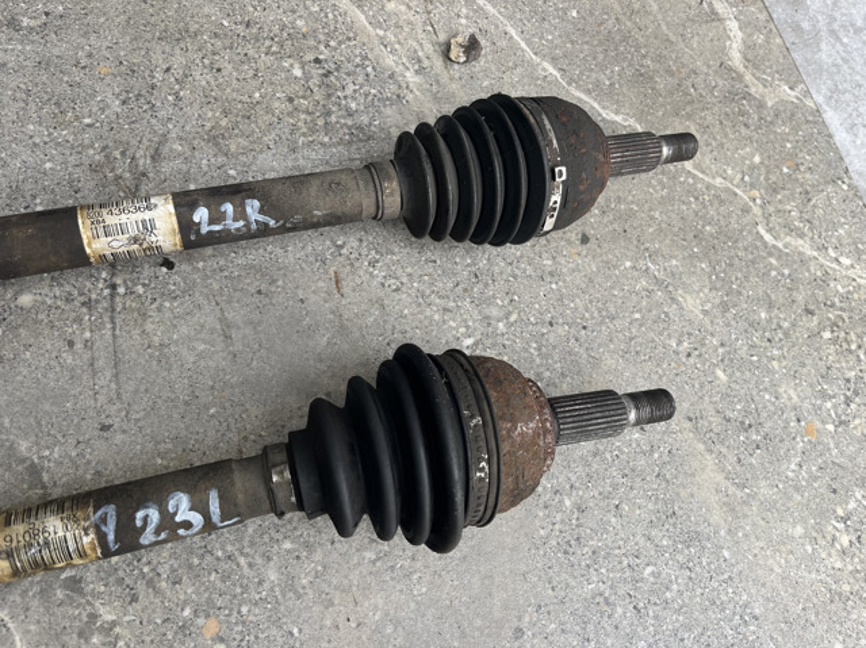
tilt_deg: -66.4
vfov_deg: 53.0
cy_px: 324
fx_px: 650
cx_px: 433
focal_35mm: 26
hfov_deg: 67.3
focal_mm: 5.1
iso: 50
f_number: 1.6
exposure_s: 1/330
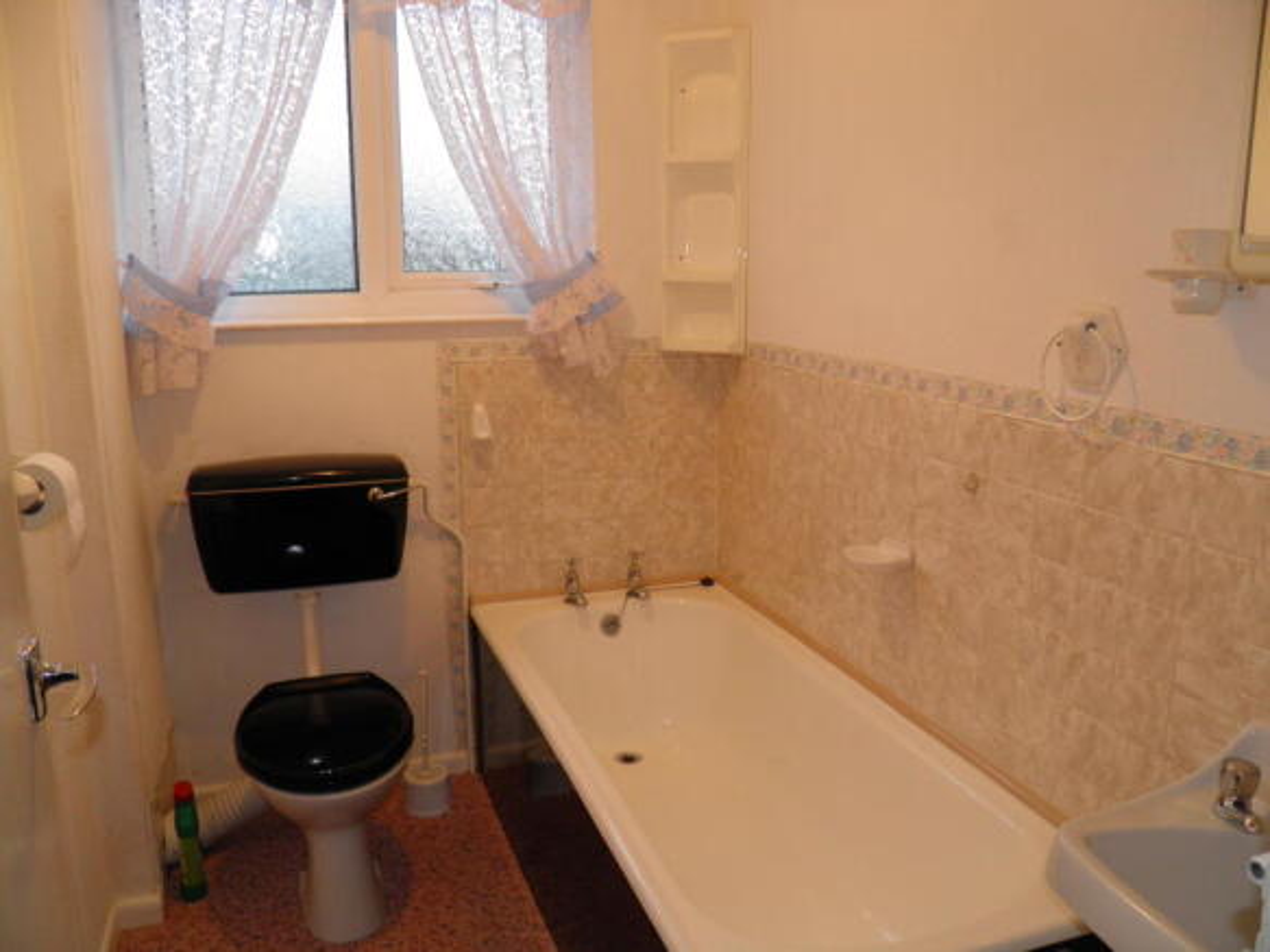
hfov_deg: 63.5
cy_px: 476
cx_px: 635
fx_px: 1027
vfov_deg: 49.7
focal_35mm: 28
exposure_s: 1/30
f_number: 2.8
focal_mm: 4.9
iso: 100
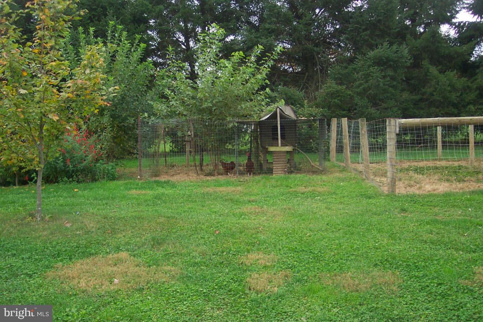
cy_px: 161
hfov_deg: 50.7
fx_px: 510
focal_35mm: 38
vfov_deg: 35.1
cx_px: 242
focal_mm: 8
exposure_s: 1/350
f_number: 2.8
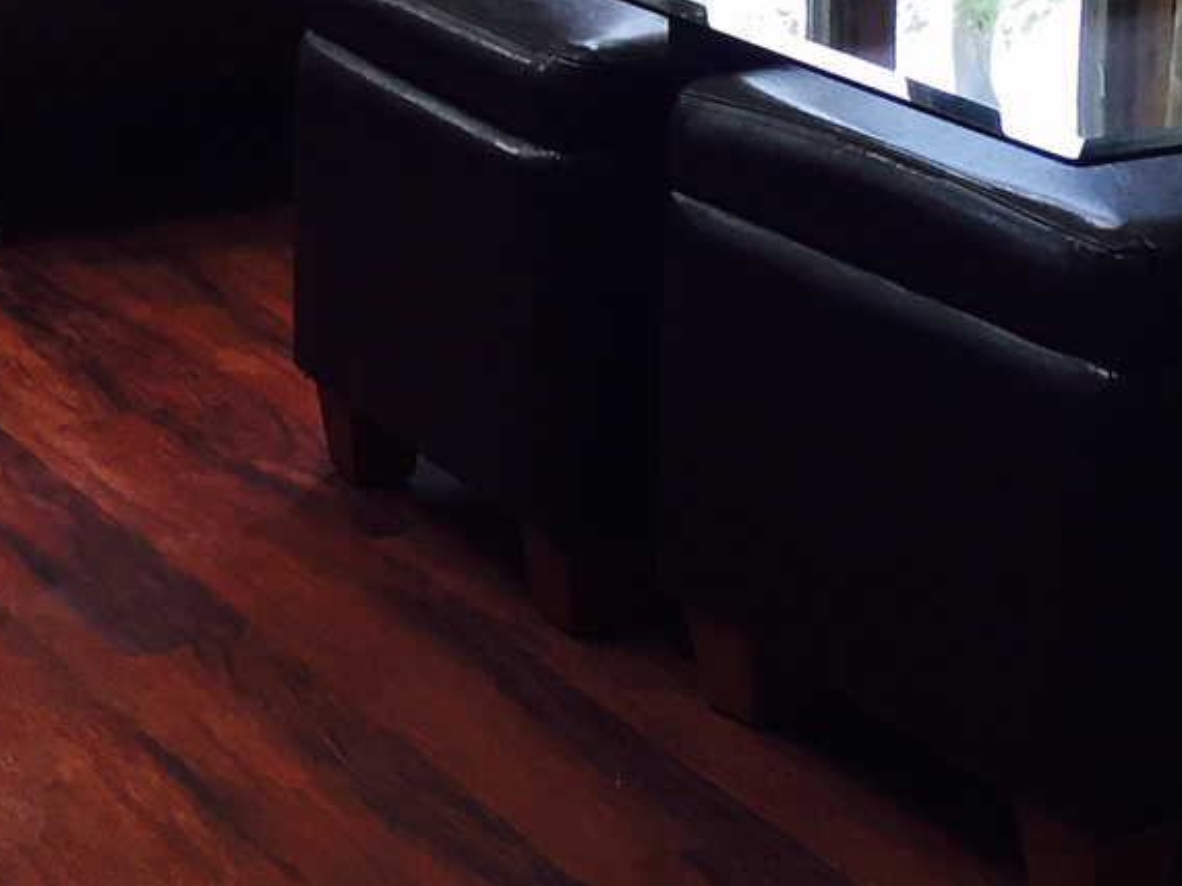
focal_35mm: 104
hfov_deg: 18.7
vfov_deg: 13.9
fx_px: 3550
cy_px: -106
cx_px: 234
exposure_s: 1/40
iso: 32
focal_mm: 4.15
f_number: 2.2
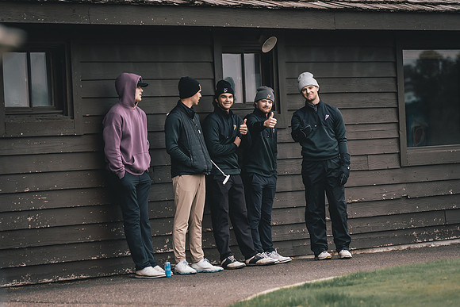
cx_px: 230
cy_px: 153
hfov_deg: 8.8
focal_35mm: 233
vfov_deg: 5.9
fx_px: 2984
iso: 800
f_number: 2.8
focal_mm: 150
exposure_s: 1/2500
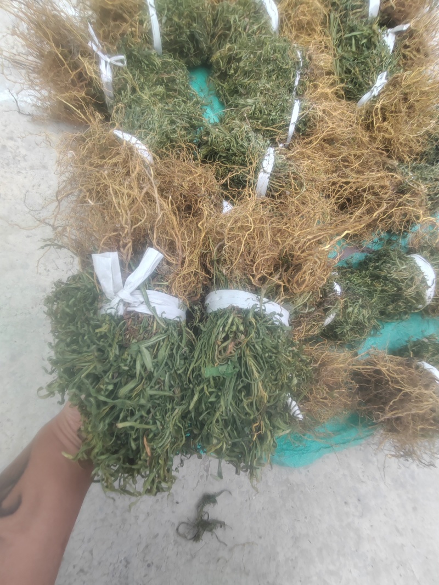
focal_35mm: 16
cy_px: 292
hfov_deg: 78.1
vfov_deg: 94.5
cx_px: 220
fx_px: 271
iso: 100
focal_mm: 1.68
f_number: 2.2
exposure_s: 1/140
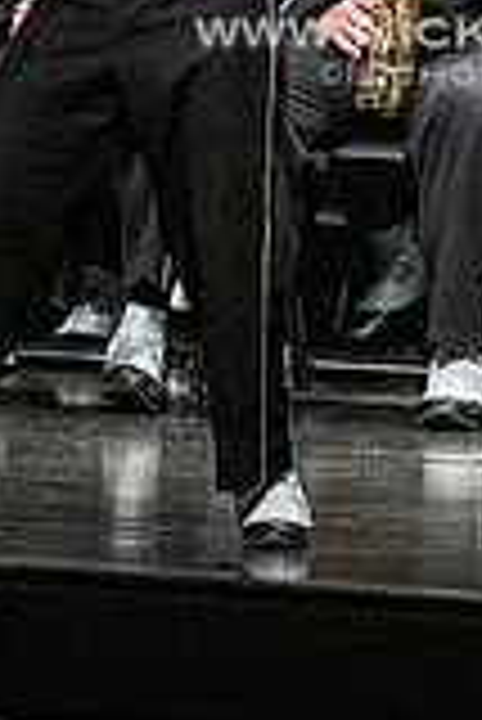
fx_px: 16792
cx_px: 505
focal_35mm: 838
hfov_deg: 1.6
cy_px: -130
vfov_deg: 2.5
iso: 4000
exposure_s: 1/500
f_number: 4
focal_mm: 155
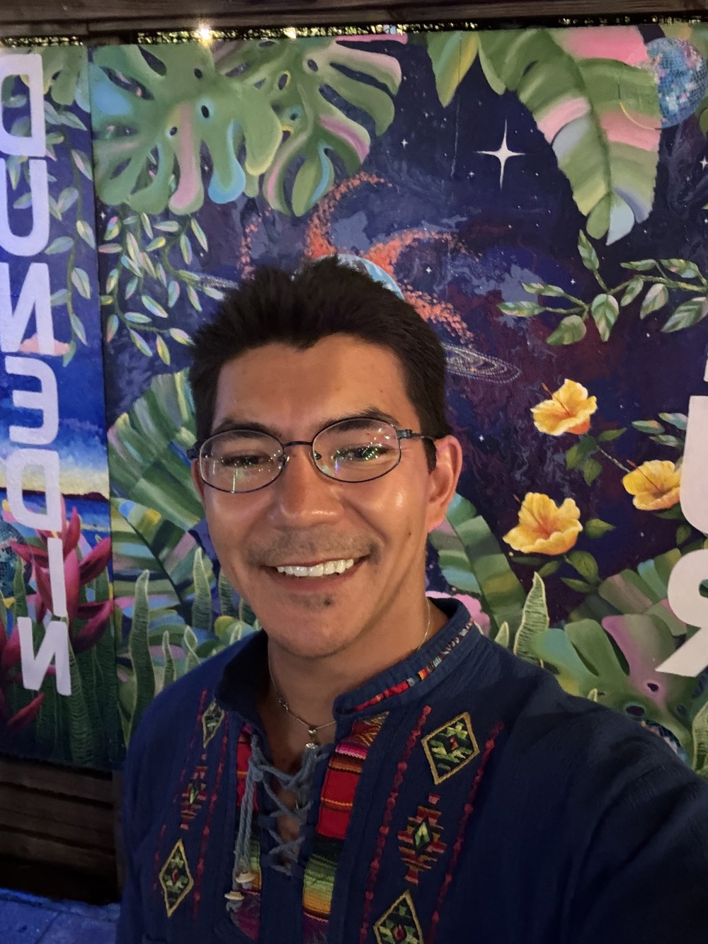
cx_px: 354
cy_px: 472
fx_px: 818
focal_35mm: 30
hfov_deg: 46.8
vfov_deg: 60.0
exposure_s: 1/15
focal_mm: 2.69
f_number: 1.9
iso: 800
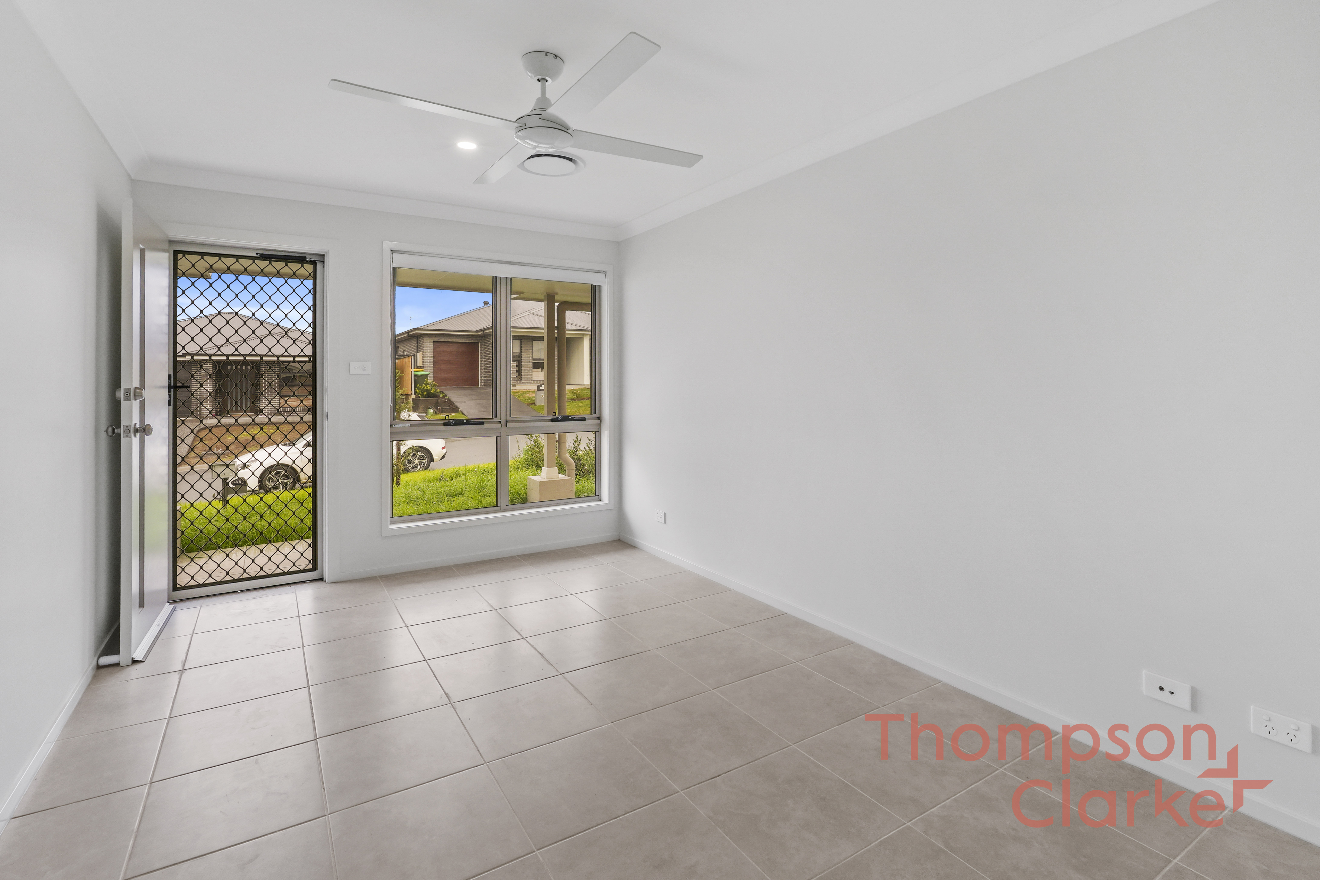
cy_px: 440
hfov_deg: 95.0
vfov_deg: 72.1
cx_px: 660
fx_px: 605
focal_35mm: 16
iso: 1600
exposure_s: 1/30
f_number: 9
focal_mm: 11
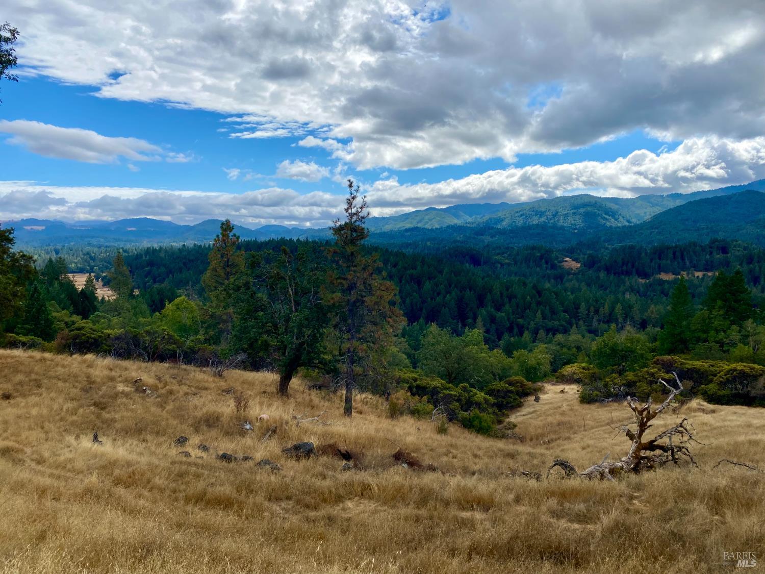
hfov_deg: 67.3
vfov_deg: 53.1
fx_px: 575
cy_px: 287
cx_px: 382
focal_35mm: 26
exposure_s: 1/3984
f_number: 1.8
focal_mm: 4.25
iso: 32
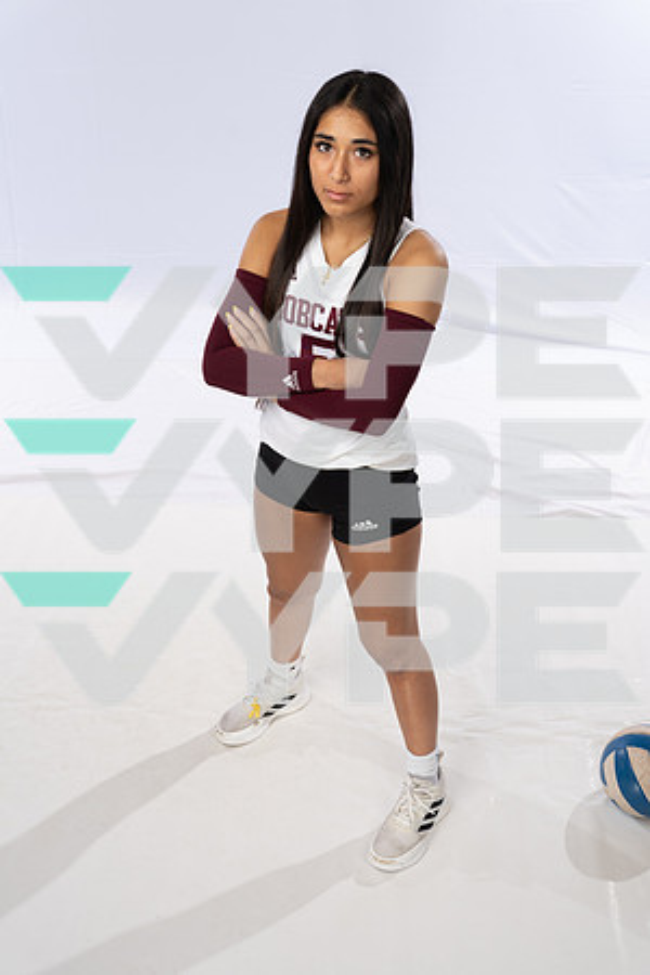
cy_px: 488
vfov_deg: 46.4
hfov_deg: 31.9
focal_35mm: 42
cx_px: 325
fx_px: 1137
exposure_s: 1/250
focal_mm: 42
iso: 160
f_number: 6.3
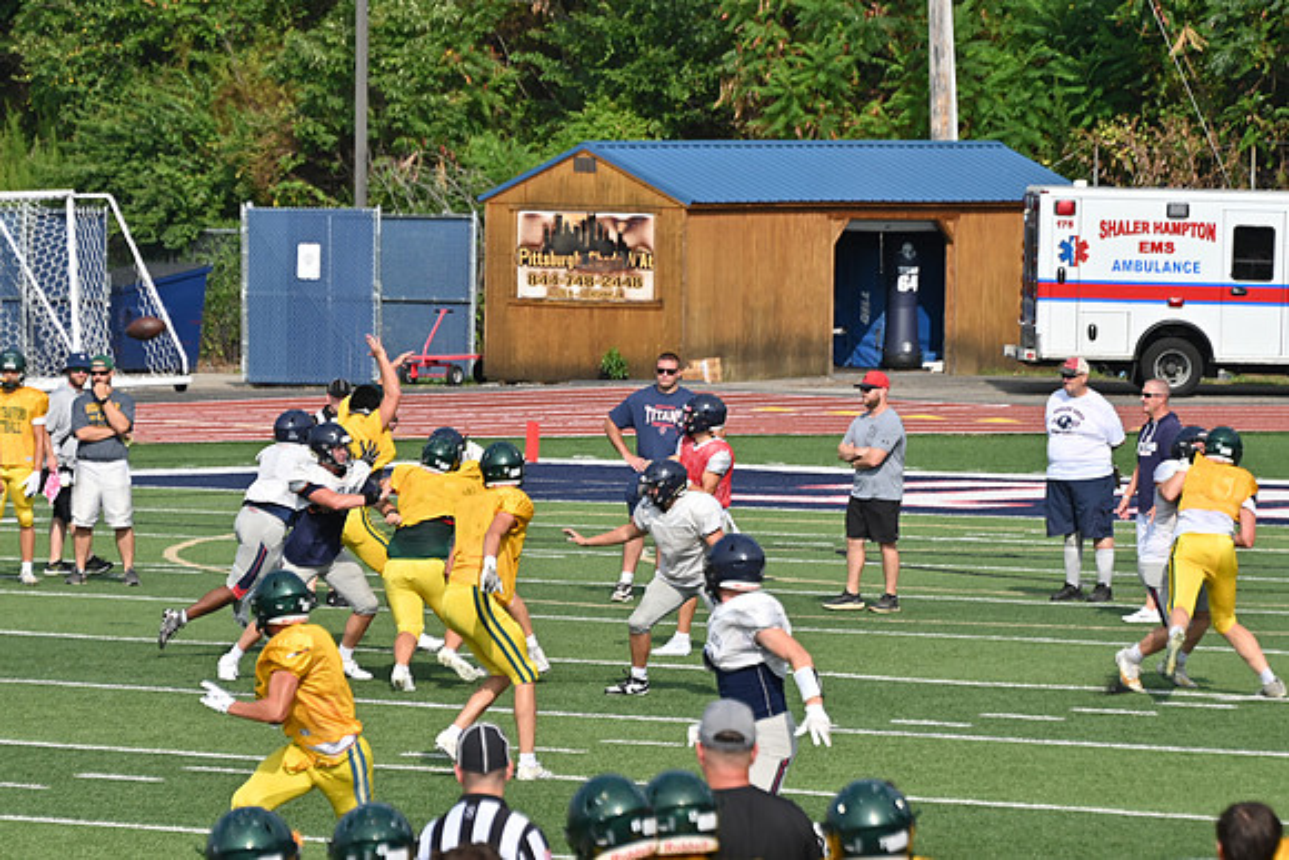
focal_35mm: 285
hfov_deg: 7.2
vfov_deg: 4.8
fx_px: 10206
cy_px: 430
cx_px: 644
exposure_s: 1/800
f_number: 5.6
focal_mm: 190
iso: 100
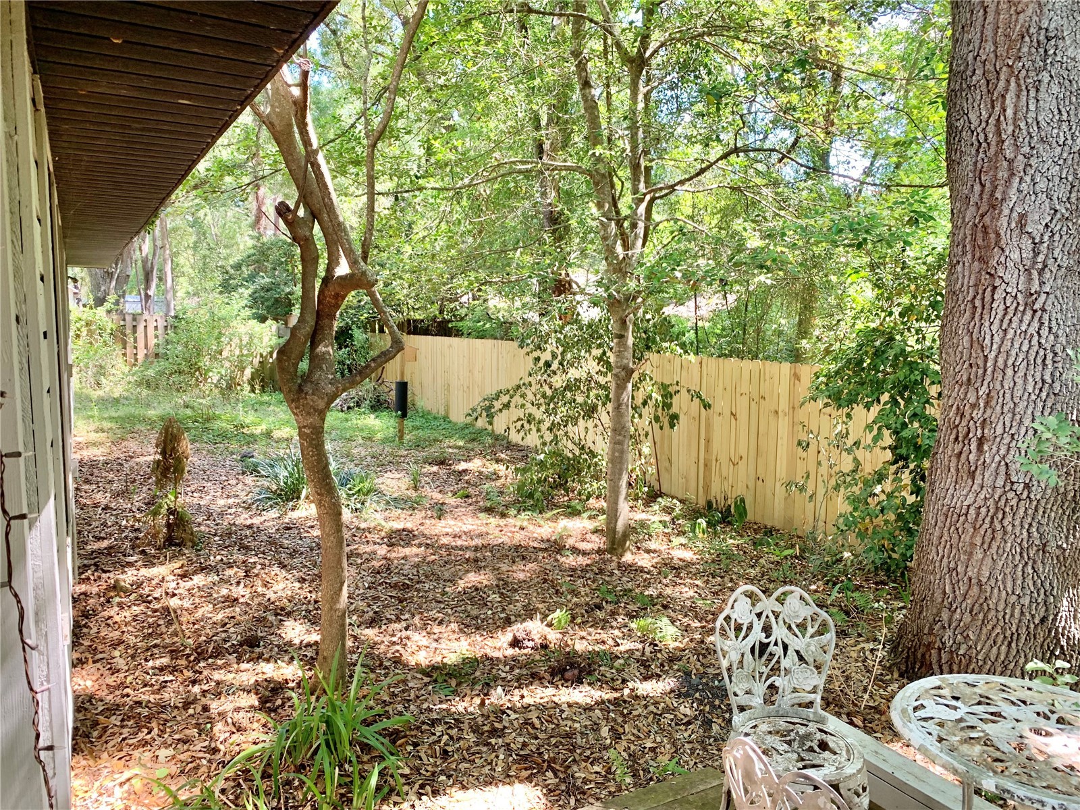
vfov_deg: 53.1
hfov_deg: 67.3
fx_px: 811
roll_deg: -1.6
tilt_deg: -6.2
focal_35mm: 26
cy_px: 405
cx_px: 540
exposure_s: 1/121
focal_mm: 4.25
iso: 64
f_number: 1.8
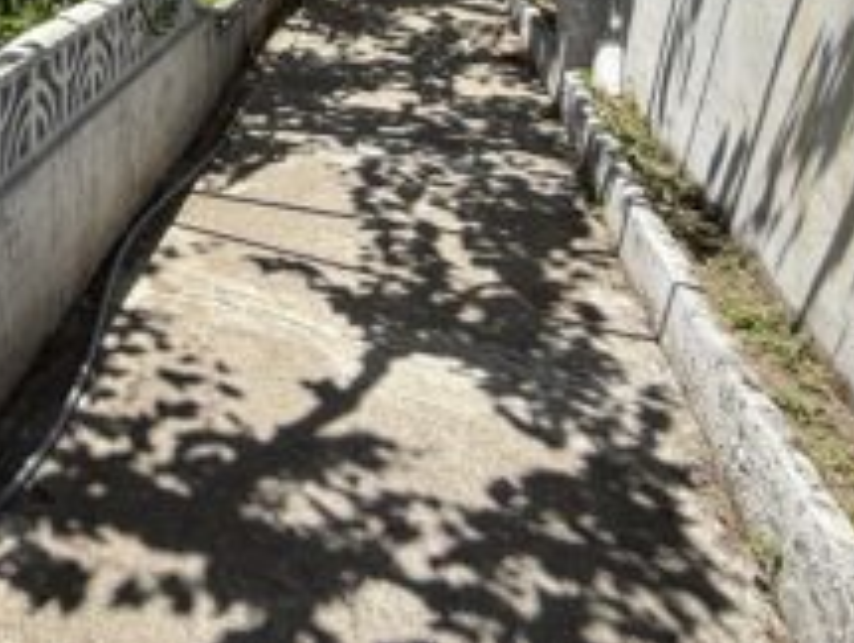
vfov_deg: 28.4
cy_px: -246
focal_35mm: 39
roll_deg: +0.4
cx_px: -183
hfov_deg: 36.4
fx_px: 964
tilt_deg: +2.9
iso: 50
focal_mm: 2.22
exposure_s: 1/1167
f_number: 2.2
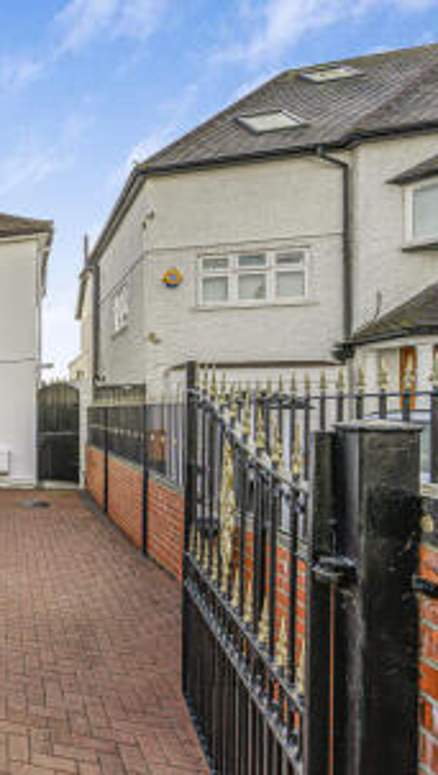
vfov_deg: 78.6
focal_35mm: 23
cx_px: -156
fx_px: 474
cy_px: 385
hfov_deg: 33.2
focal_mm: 14
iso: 100
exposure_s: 1/125
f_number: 8
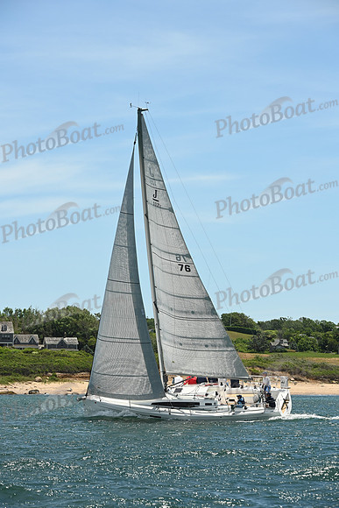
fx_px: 1764
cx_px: 170
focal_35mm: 125
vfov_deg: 16.4
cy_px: 254
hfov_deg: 11.0
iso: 320
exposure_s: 1/1000
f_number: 8
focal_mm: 125
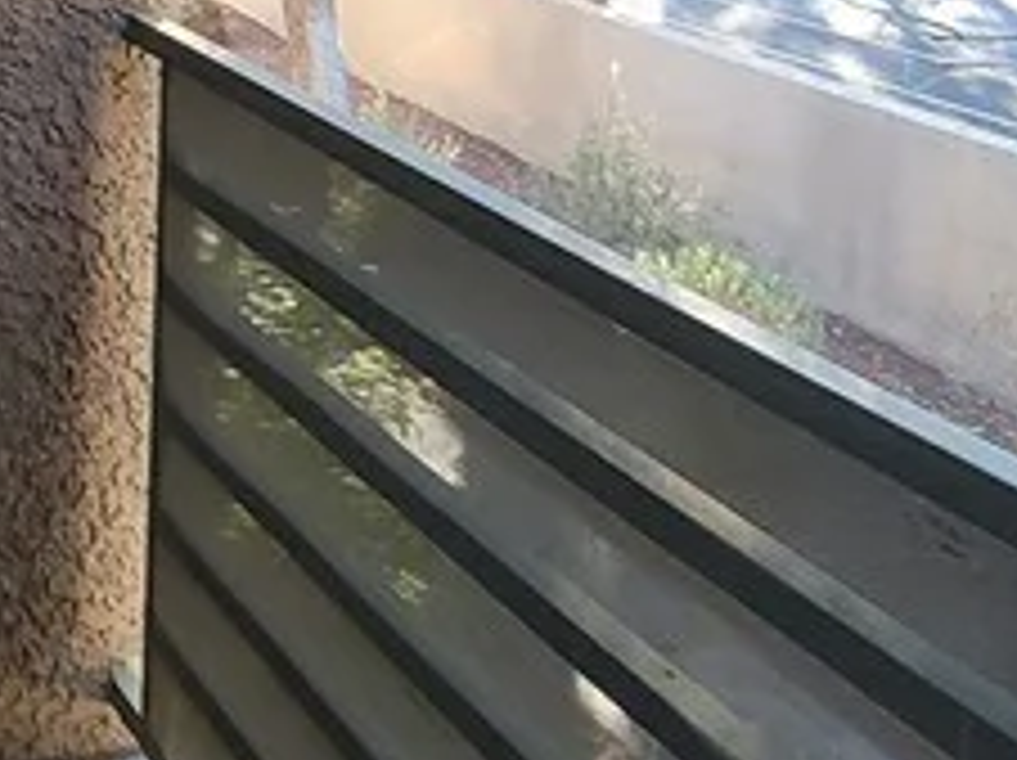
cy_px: -193
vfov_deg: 22.5
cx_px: -54
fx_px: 1732
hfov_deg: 30.0
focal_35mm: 59
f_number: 2.2
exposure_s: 1/60
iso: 80
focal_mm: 2.2
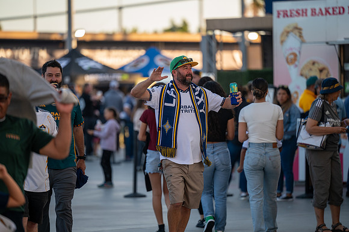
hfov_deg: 10.3
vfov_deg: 6.9
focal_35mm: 200
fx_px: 1938
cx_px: 174
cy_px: 116
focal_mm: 200
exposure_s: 1/800
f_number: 2.8
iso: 280
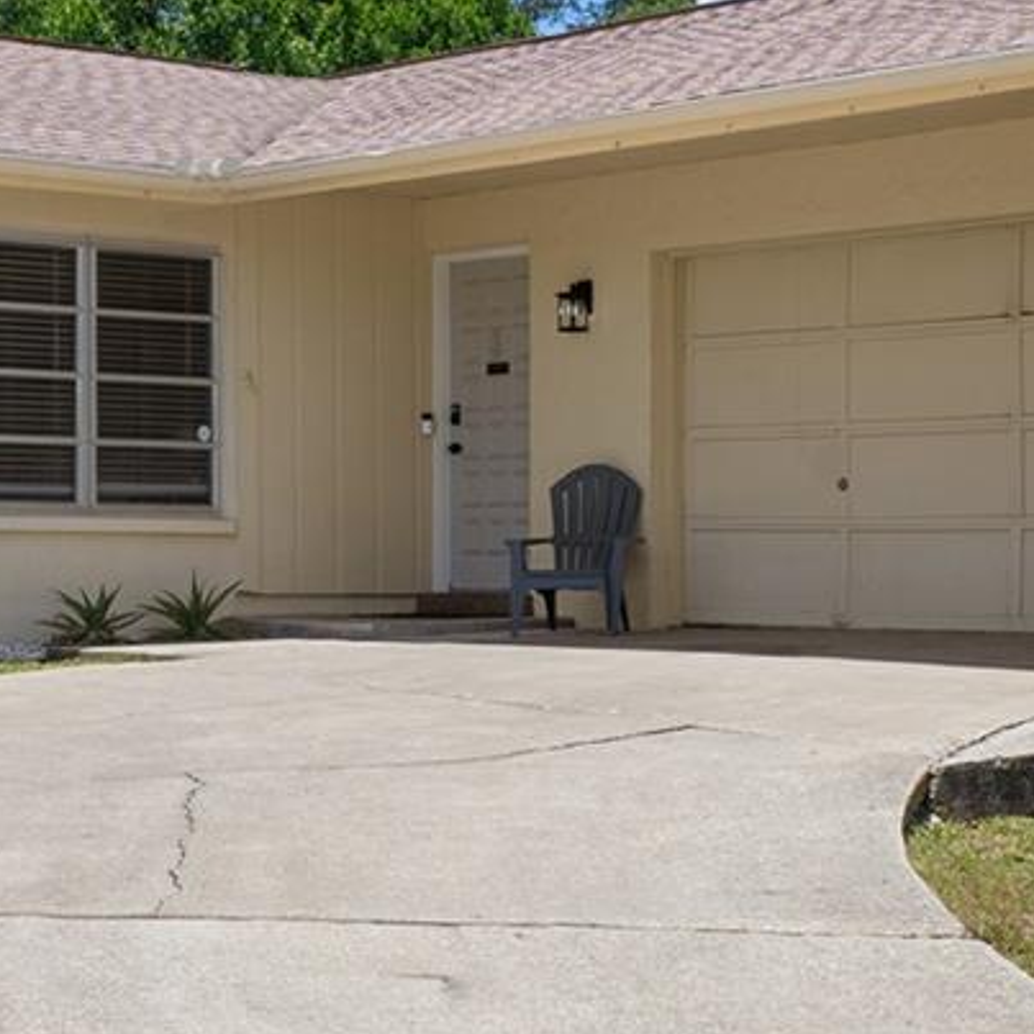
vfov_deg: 19.1
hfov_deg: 19.1
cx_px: 431
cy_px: 459
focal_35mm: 91
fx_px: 3075
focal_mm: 27
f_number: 9
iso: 320
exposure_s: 1/800
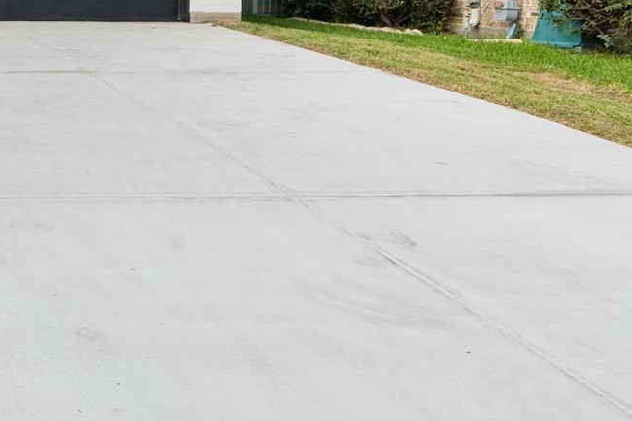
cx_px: -215
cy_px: -21
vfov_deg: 24.1
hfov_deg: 29.3
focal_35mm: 53
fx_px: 930
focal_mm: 16
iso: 400
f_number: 10
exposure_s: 1/250
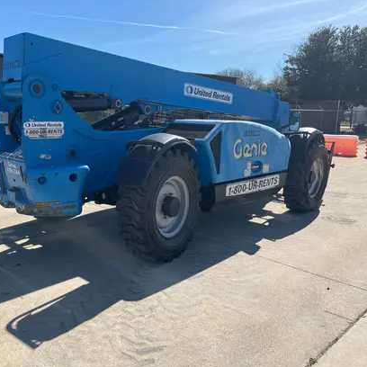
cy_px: 184
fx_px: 372
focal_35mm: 31
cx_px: 126
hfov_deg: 51.7
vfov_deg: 52.5
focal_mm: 5.1
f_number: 1.6
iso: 50
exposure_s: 1/2825
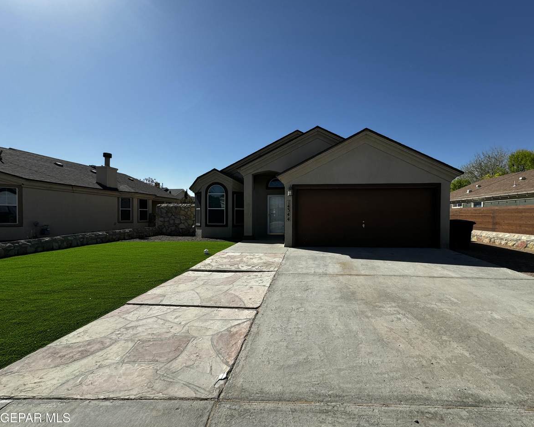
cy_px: 218
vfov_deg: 84.0
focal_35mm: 15
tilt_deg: -1.0
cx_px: 292
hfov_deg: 96.5
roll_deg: -0.3
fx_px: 237
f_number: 2.2
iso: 50
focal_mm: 2.22
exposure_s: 1/2494
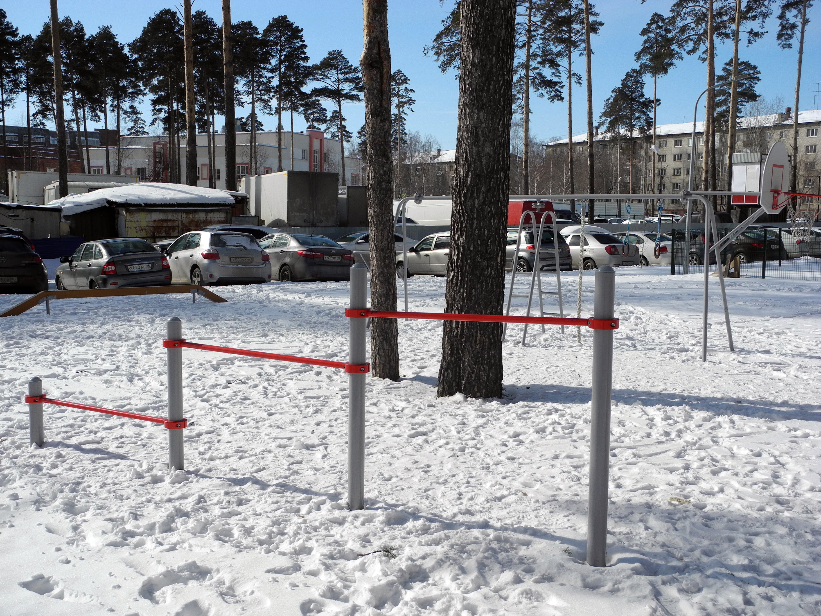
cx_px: 410
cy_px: 308
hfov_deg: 49.0
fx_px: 901
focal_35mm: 38
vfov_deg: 37.7
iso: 100
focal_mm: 8.1
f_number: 4
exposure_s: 1/1400
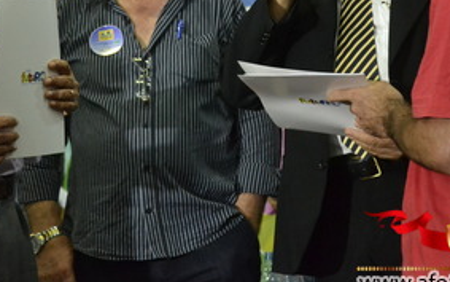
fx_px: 1313
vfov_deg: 12.2
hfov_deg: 19.4
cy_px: 53
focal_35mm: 107
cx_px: 193
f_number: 4.5
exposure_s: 1/40
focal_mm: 40
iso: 3200
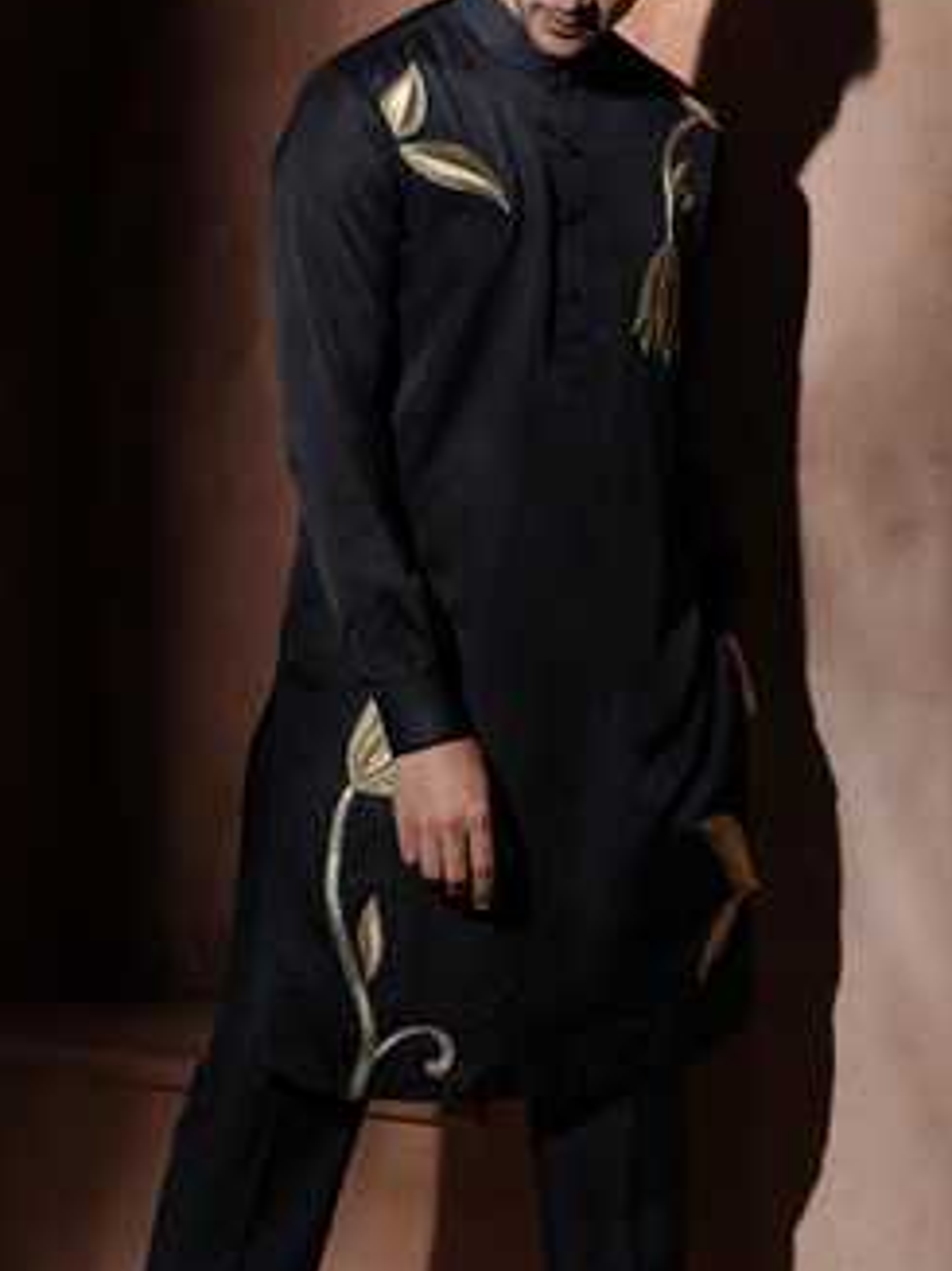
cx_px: 521
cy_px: 717
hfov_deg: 13.7
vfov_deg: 18.2
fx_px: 3963
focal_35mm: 108
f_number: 8
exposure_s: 1/160
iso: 125
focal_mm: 70
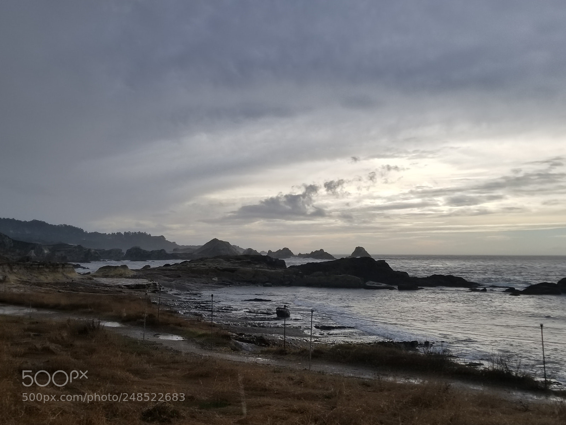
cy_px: 212
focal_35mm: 26
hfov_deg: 67.3
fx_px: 425
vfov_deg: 53.1
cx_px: 283
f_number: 1.7
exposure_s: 1/3311
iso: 50
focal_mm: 4.25
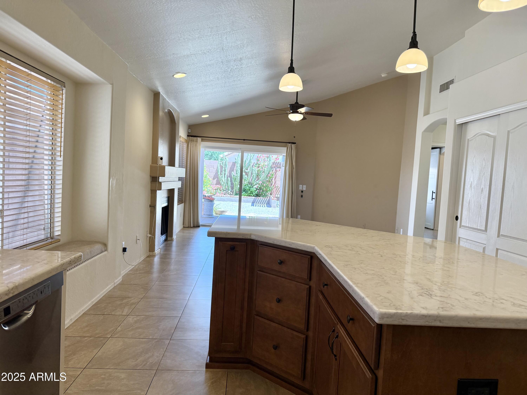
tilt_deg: -2.6
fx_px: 365
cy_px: 198
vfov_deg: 56.8
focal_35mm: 24
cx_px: 264
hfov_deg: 71.6
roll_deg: -2.9
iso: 160
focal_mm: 6.76
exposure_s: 1/208
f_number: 1.78
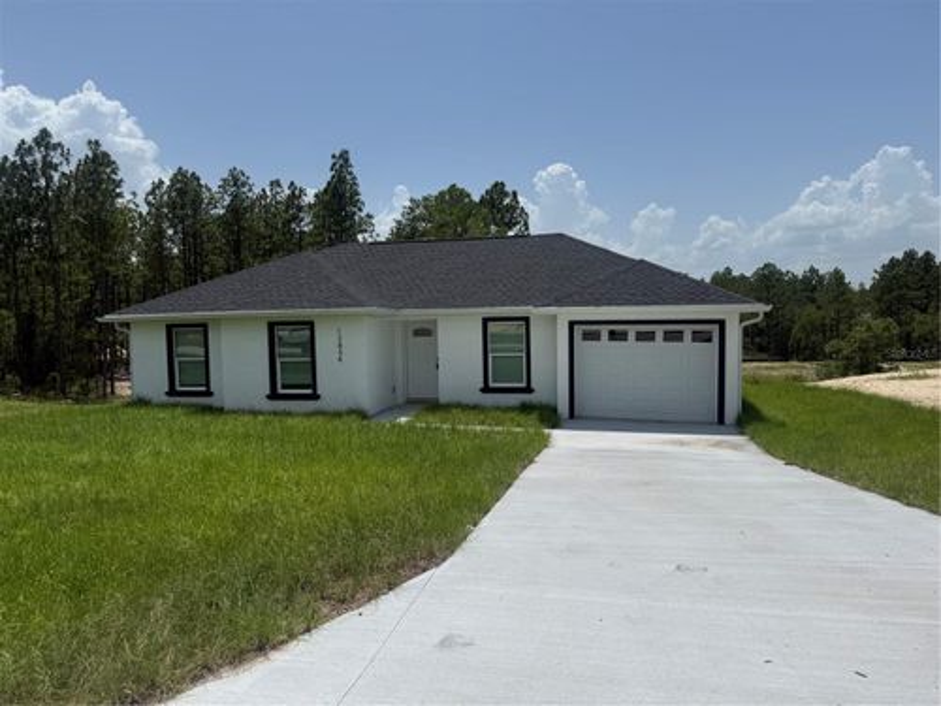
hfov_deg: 71.6
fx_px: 652
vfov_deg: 56.8
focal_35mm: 24
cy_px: 353
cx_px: 470
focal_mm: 6.76
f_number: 1.78
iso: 80
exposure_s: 1/10309
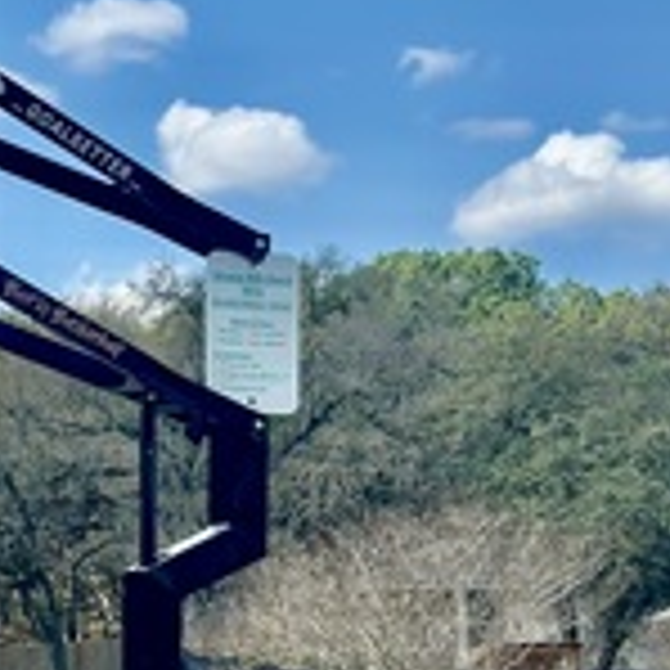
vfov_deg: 12.6
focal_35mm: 137
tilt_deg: -0.4
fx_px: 3000
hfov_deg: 12.6
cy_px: 639
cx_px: -27
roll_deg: -1.5
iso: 100
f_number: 1.78
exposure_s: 1/4184
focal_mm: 6.86
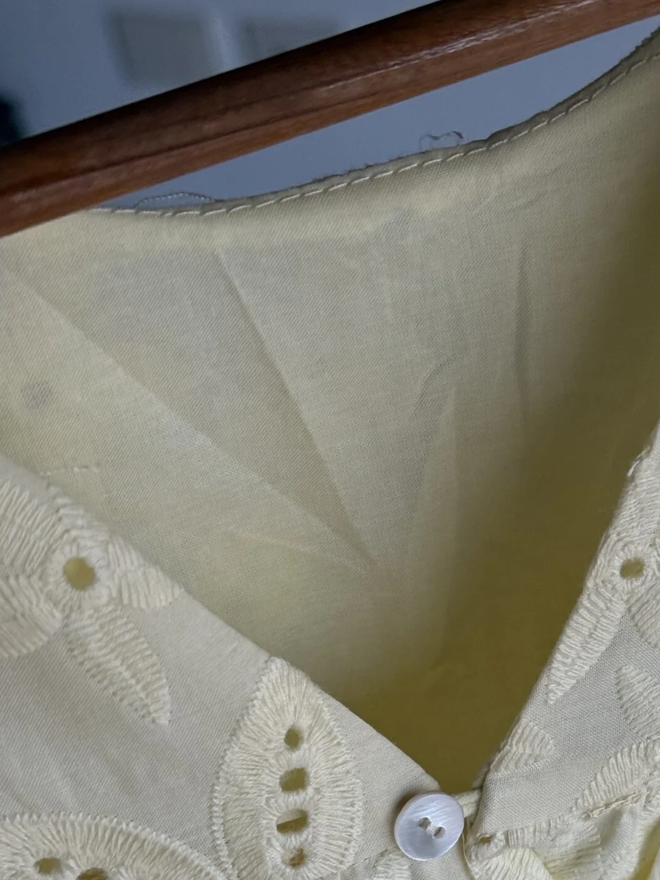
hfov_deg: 16.7
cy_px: 682
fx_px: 2212
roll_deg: +11.3
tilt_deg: -40.1
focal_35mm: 87
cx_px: 595
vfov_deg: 22.3
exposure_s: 1/561
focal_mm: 6.76
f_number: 1.78
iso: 80
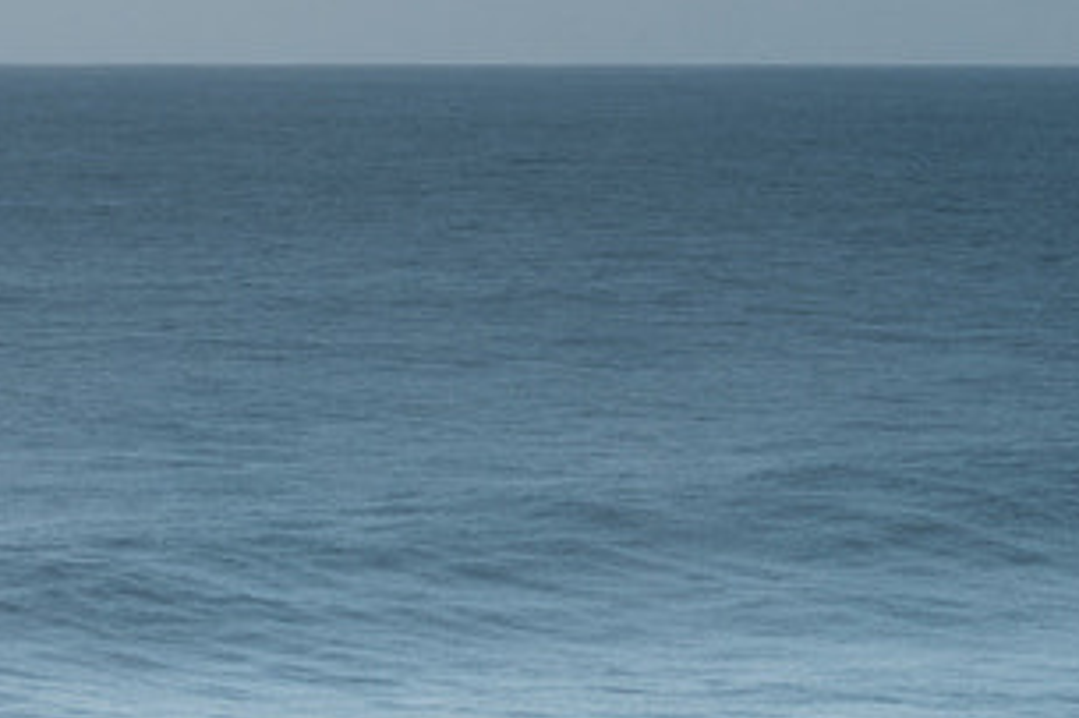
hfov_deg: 7.3
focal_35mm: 278
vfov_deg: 4.9
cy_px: 1188
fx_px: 8327
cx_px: 1327
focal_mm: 35
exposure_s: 1/210
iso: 200
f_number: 16
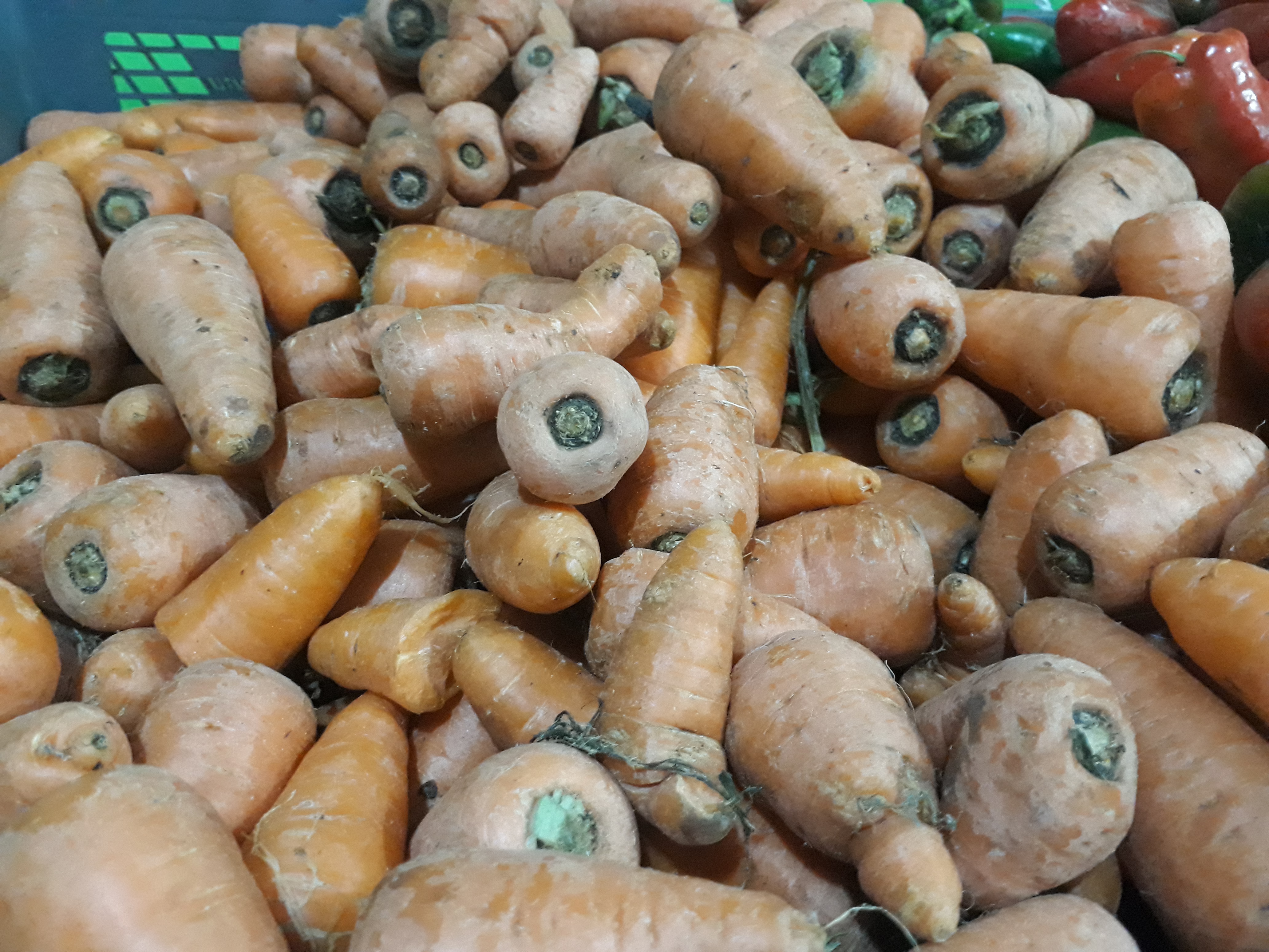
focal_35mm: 27
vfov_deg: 51.4
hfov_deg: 65.3
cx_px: 634
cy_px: 476
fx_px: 990
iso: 500
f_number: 1.9
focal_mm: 3.6
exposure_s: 1/15
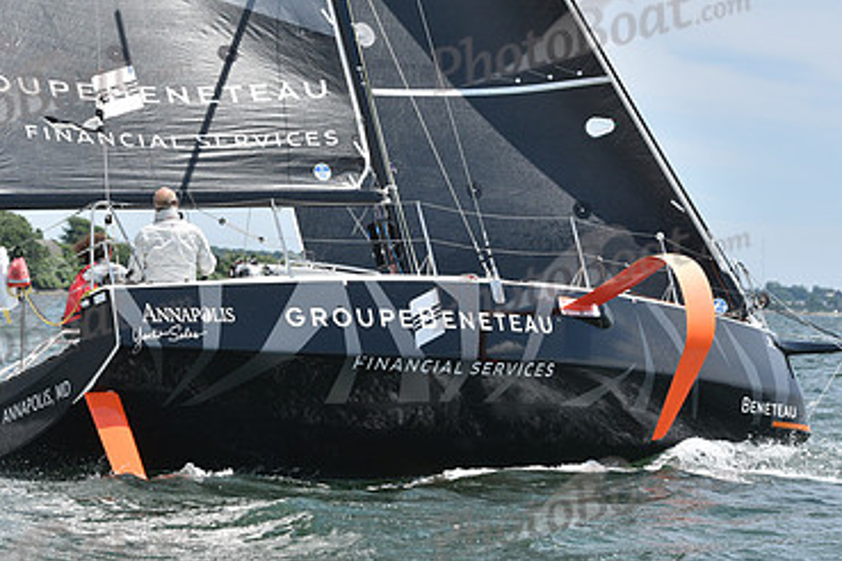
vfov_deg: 8.7
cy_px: 186
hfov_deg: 13.1
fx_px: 3672
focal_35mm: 157
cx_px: 313
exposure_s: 1/1250
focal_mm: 100
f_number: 6.3
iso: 250
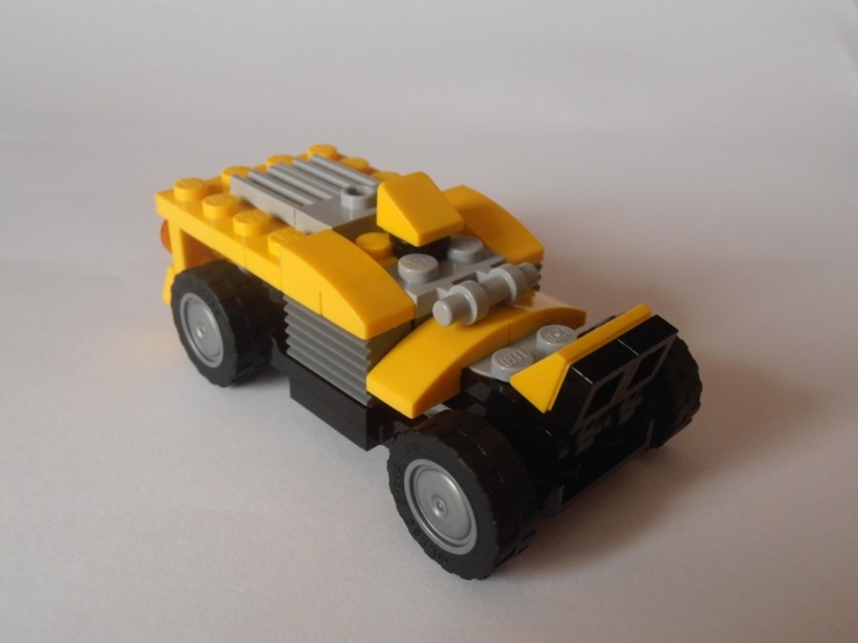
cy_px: 322
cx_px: 429
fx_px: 917
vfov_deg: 38.7
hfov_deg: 50.1
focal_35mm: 37
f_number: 3.9
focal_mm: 6.61
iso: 125
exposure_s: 1/20
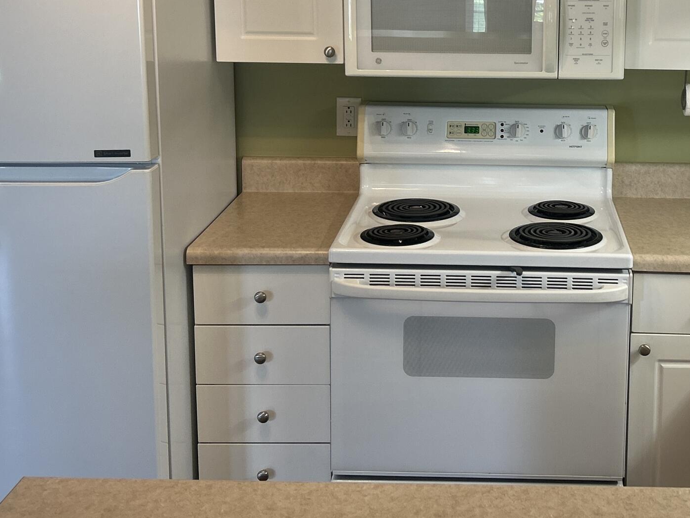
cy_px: 119
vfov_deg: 25.7
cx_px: 505
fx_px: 1116
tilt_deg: -9.6
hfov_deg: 33.8
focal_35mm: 56
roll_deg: -0.9
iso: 64
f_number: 1.5
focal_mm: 5.7
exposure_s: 1/120
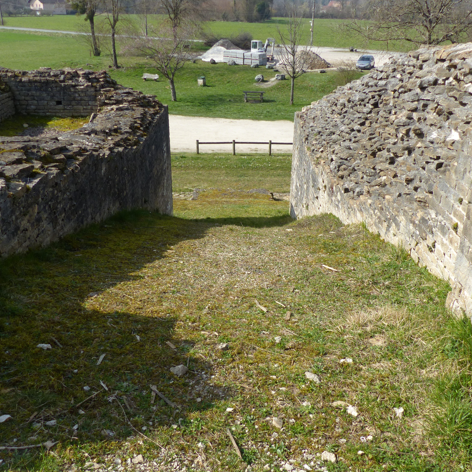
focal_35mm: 31
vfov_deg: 52.5
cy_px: 241
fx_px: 478
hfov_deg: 52.5
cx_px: 254
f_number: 2.8
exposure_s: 1/1300
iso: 100
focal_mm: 4.5
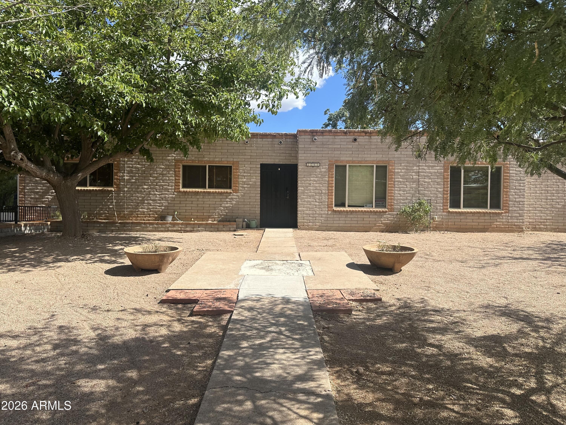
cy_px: 212
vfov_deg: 56.8
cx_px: 283
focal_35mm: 24
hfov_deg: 71.6
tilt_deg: -0.3
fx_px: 392
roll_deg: -1.2
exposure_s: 1/3356
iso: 80
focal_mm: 6.86
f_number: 1.78
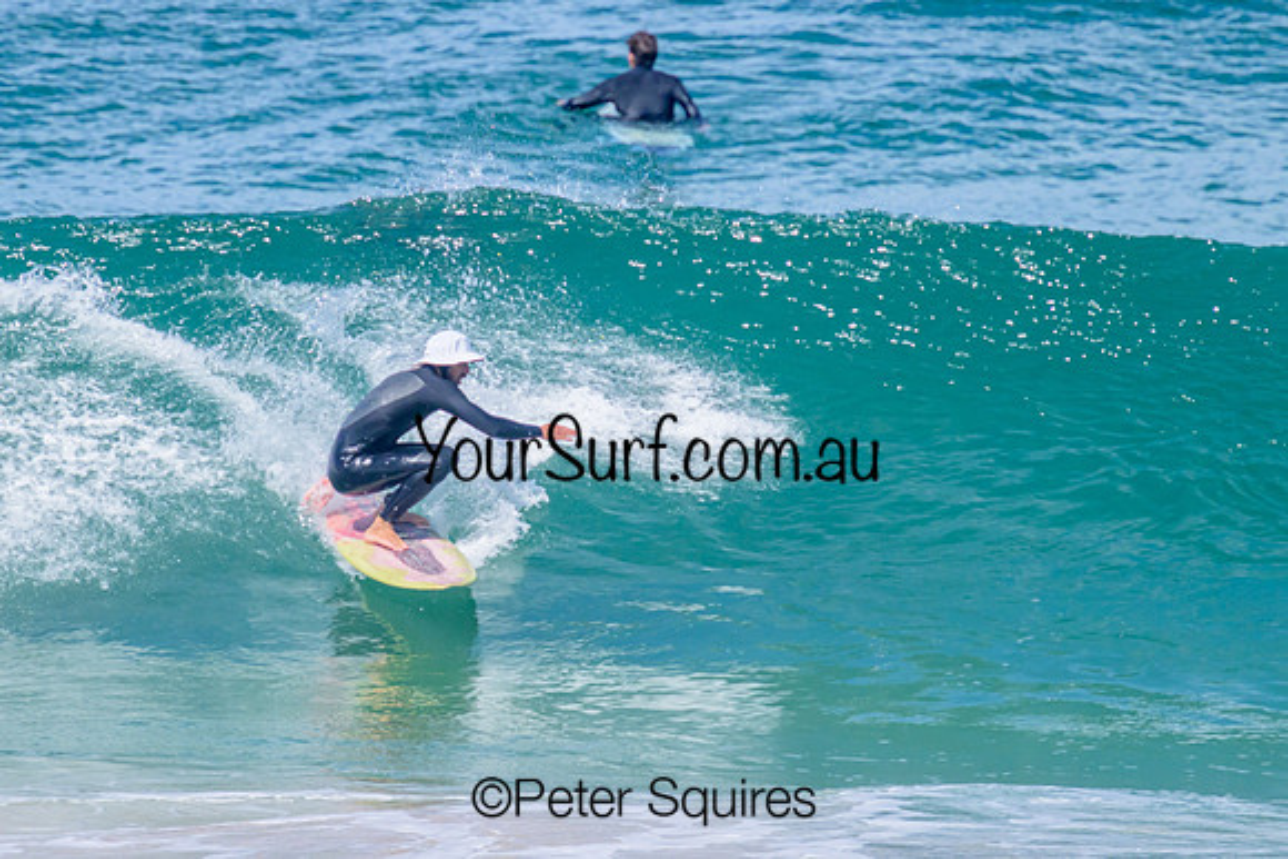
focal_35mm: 1095
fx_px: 39167
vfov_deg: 1.3
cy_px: 374
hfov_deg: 1.9
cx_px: 588
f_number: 11
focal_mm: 800
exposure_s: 1/2000
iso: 800
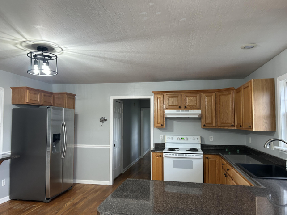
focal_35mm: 27
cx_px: 139
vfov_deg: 51.3
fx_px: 224
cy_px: 111
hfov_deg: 65.3
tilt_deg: +3.0
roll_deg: +0.1
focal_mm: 5.7
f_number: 1.5
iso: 125
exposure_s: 1/60
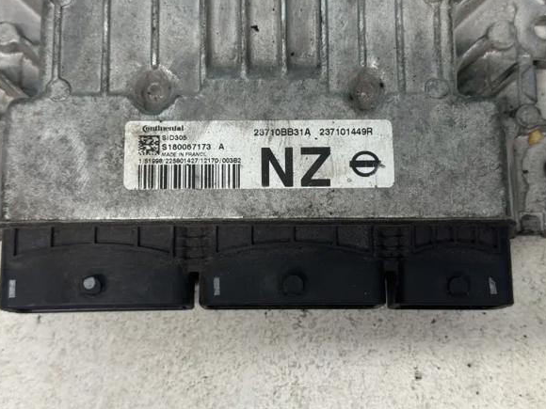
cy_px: 185
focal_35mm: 53
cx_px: 273
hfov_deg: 36.2
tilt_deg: -78.5
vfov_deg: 27.5
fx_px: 836
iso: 80
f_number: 1.78
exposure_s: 1/50
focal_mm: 6.76
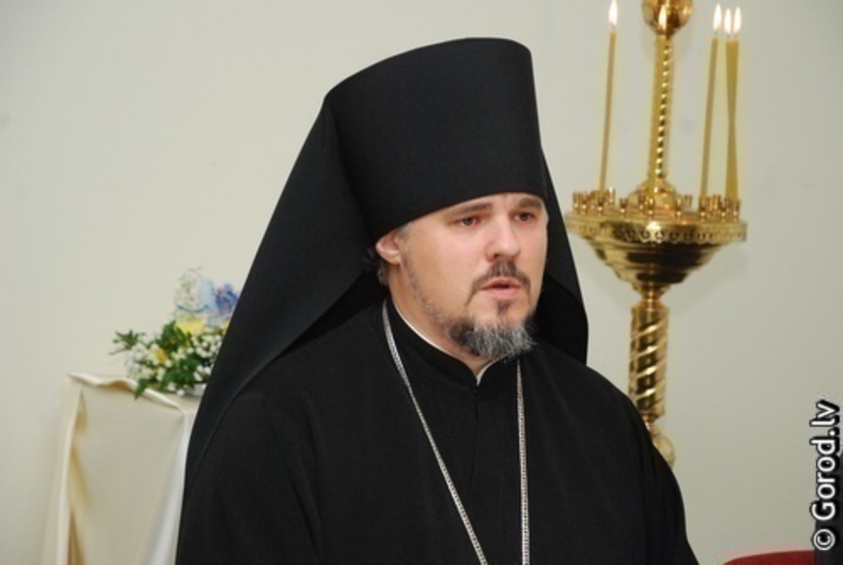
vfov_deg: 11.5
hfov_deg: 17.0
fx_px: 2815
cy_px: 282
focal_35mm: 120
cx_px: 422
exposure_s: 1/180
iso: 1600
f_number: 5.6
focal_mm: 80
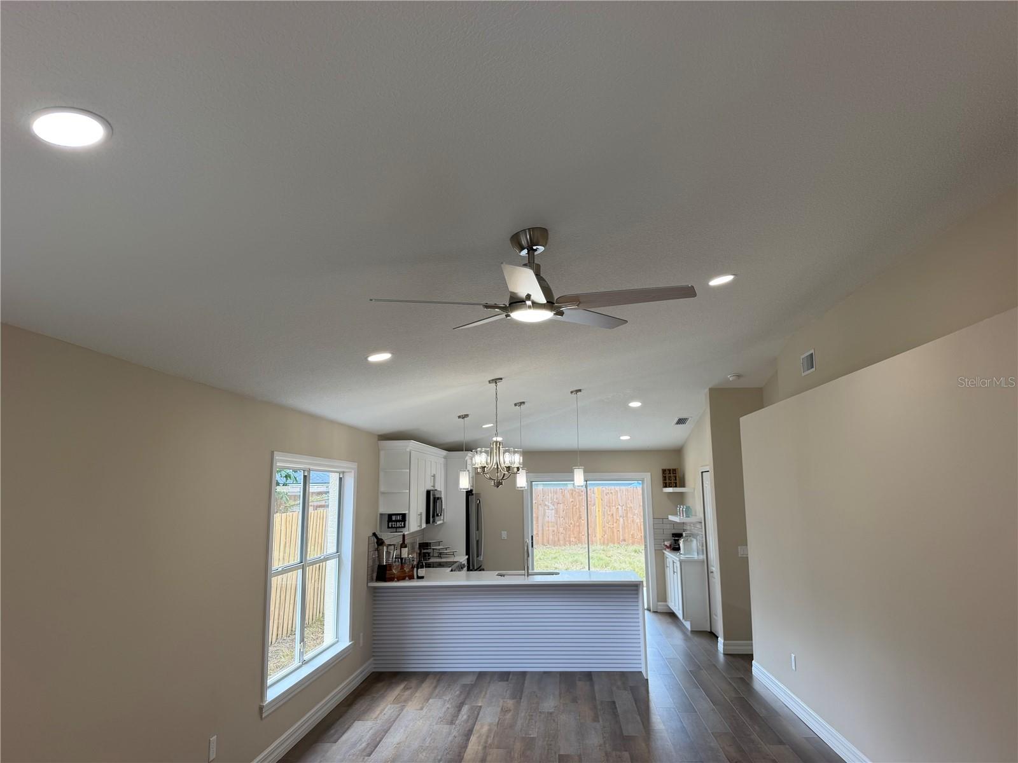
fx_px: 706
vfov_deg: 56.8
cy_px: 382
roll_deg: +0.7
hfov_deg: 71.6
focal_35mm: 24
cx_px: 509
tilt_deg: +8.0
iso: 80
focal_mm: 6.76
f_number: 1.78
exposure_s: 1/214
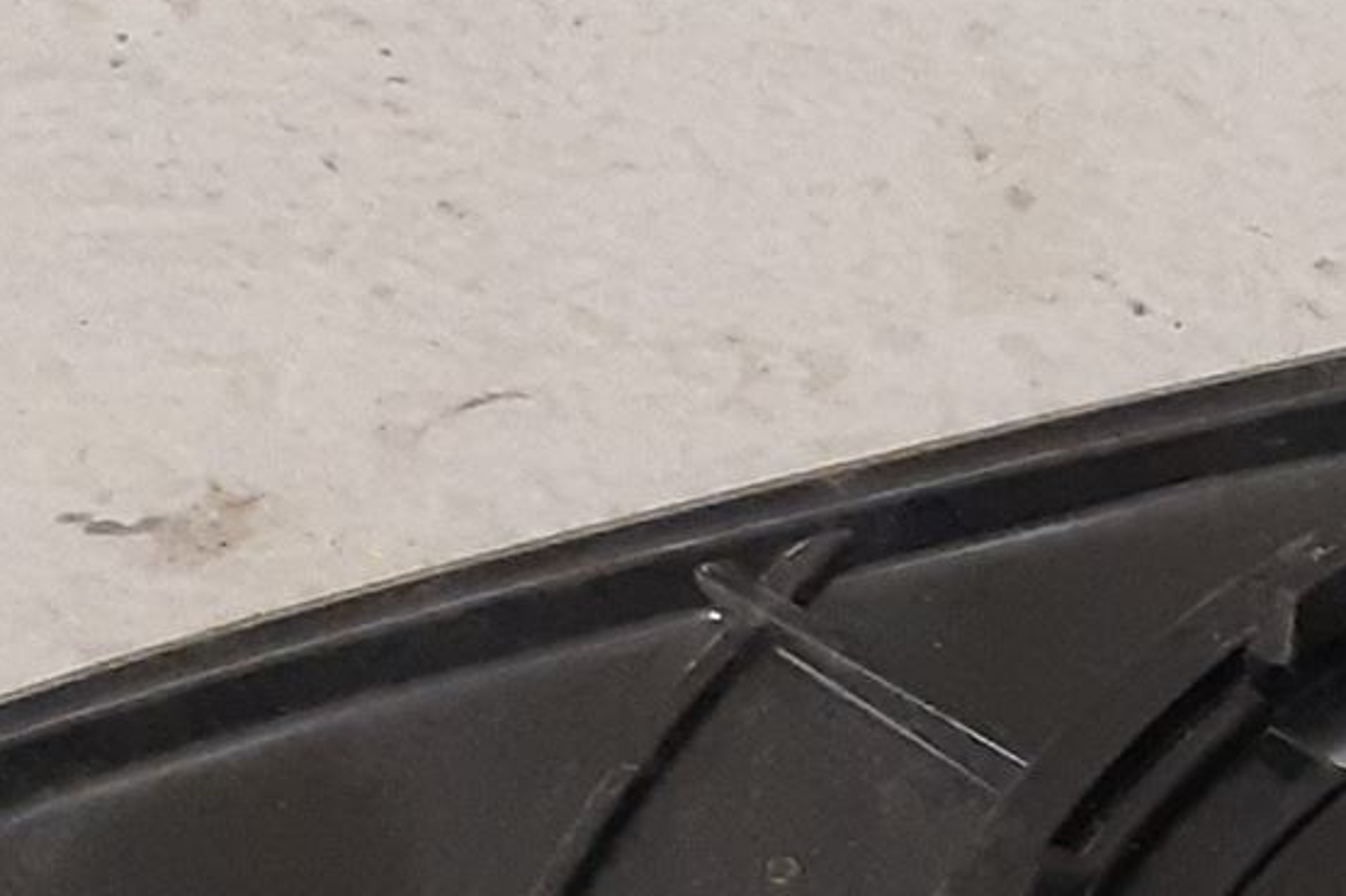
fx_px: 3738
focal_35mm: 100
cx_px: 1742
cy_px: 1343
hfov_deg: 18.9
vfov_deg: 13.0
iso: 250
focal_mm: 3.93
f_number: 1.7
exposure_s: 1/60
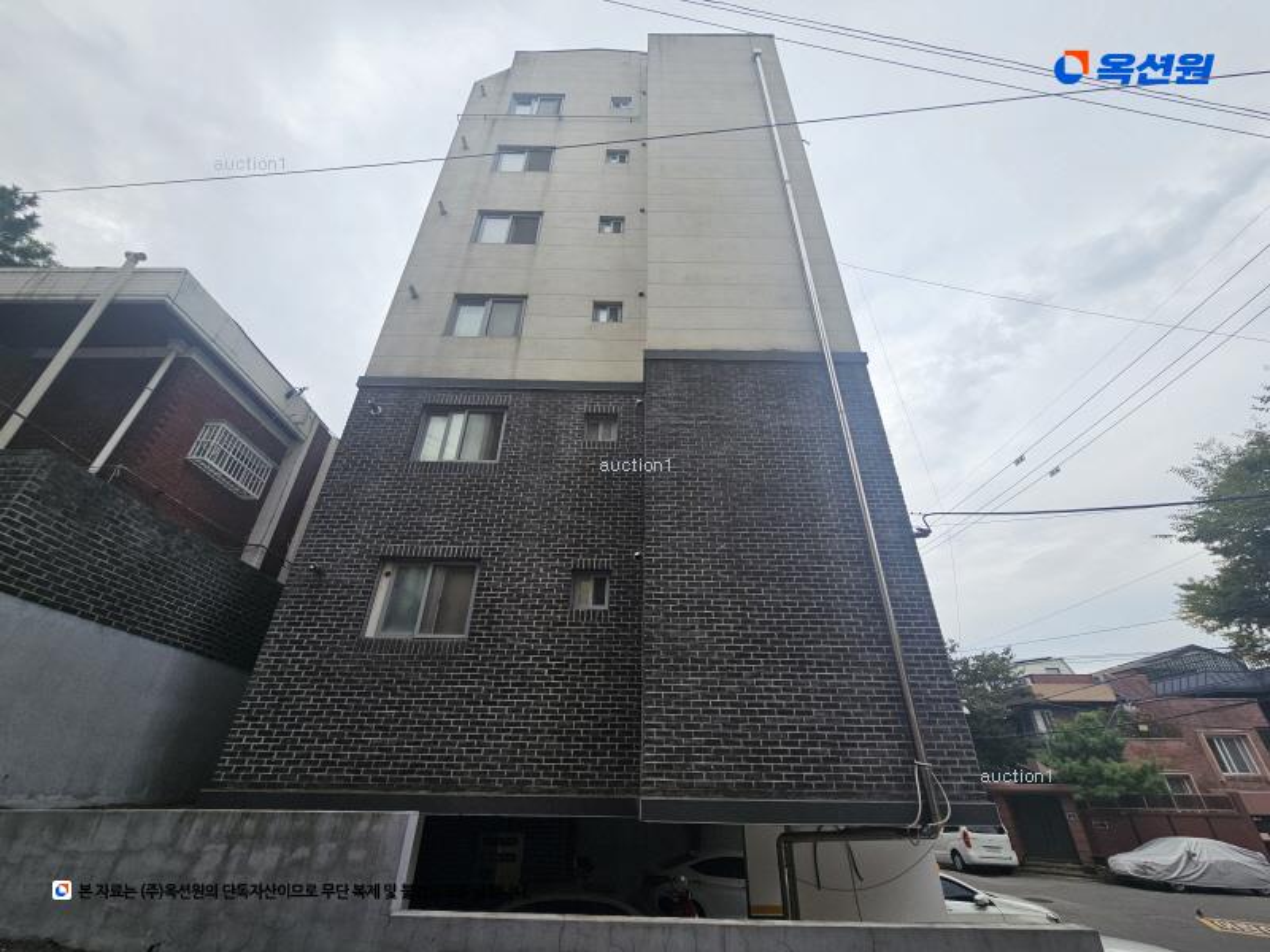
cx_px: 635
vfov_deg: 89.9
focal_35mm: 13
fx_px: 477
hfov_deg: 106.2
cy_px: 476
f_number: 2.2
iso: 50
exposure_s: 1/1235
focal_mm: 2.2
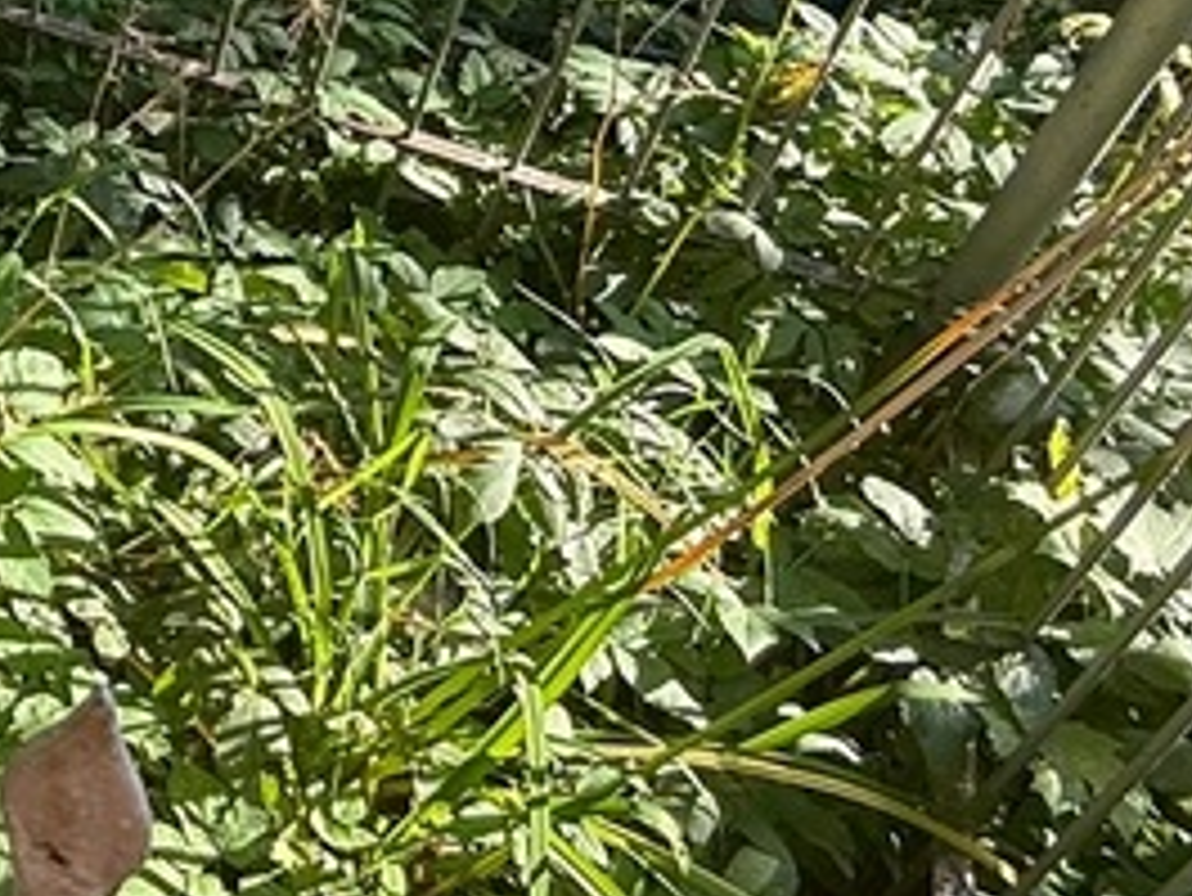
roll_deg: -3.4
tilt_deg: -37.6
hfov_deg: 29.7
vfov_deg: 25.8
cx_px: -288
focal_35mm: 54
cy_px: 18
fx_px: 1860
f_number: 2.2
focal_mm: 2.22
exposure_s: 1/161
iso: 50
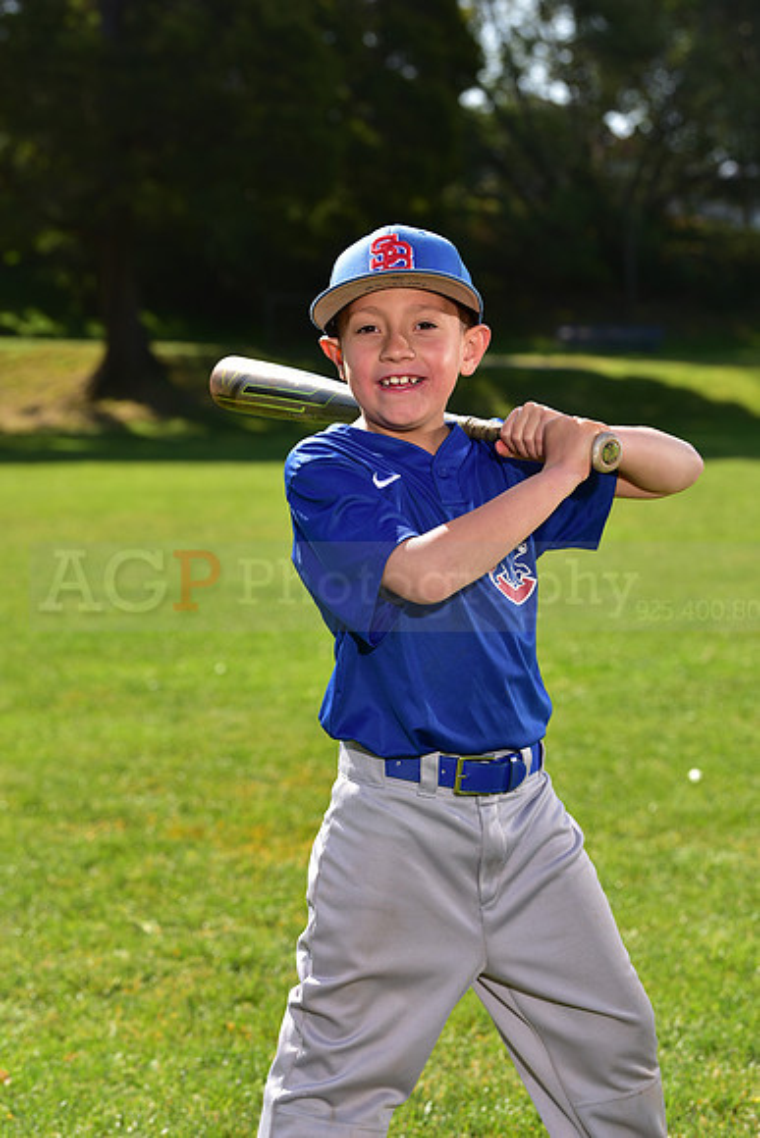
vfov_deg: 22.1
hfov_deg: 14.9
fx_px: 2911
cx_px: 380
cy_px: 569
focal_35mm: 92
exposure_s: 1/250
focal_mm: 92
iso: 80
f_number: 5.6
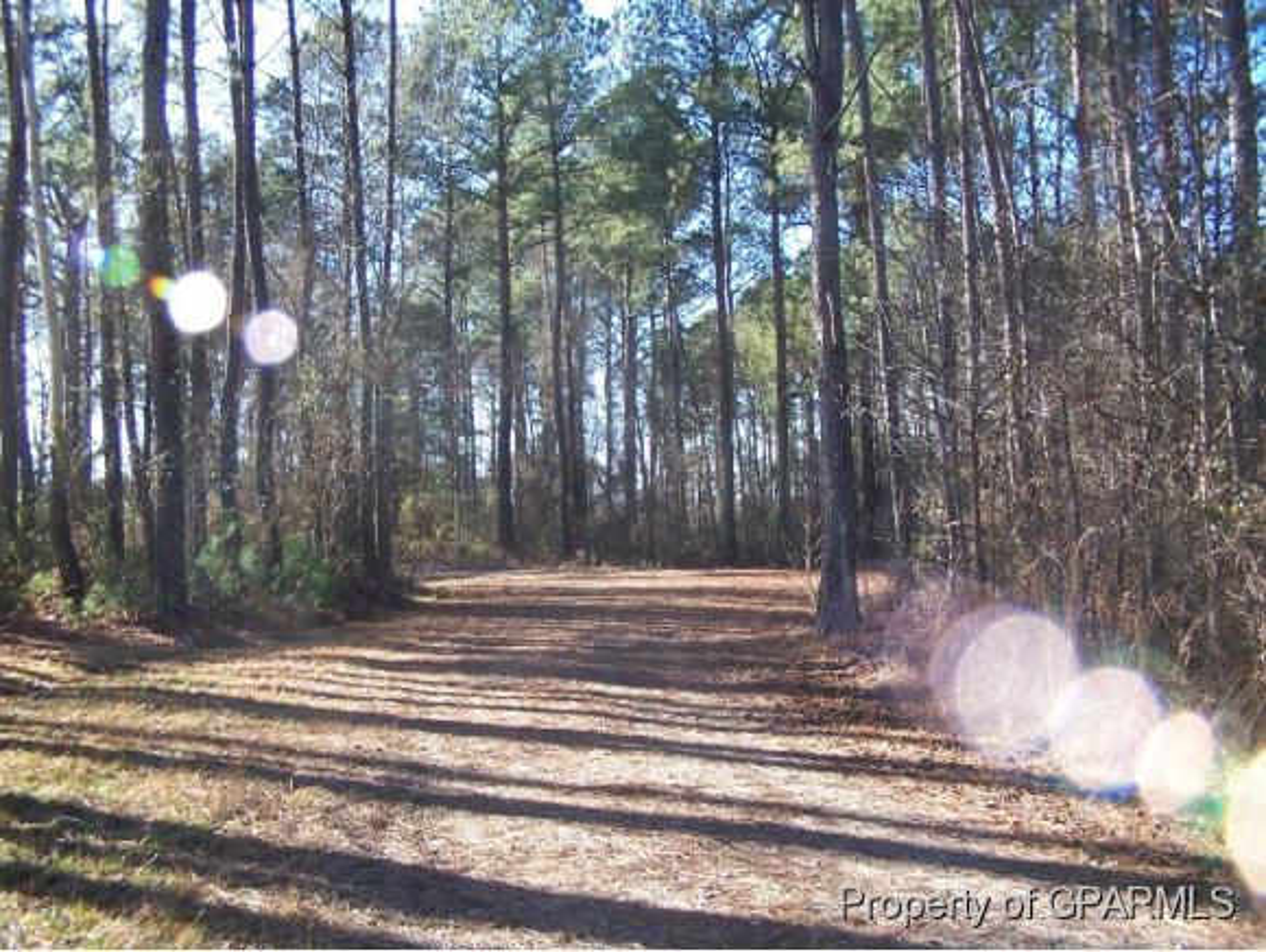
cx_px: 633
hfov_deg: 32.7
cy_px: 476
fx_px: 2160
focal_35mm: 59
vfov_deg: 24.9
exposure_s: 1/125
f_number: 3.2
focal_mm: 9.8
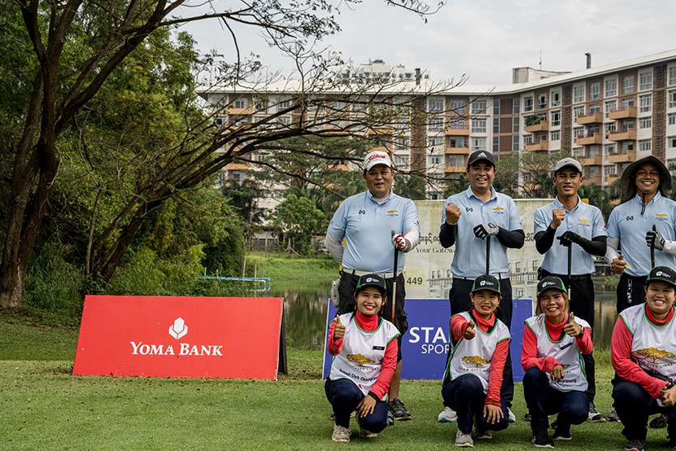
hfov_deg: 38.1
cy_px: 257
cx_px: 389
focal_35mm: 52
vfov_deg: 26.0
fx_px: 976
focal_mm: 45
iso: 250
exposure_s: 1/400
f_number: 7.1
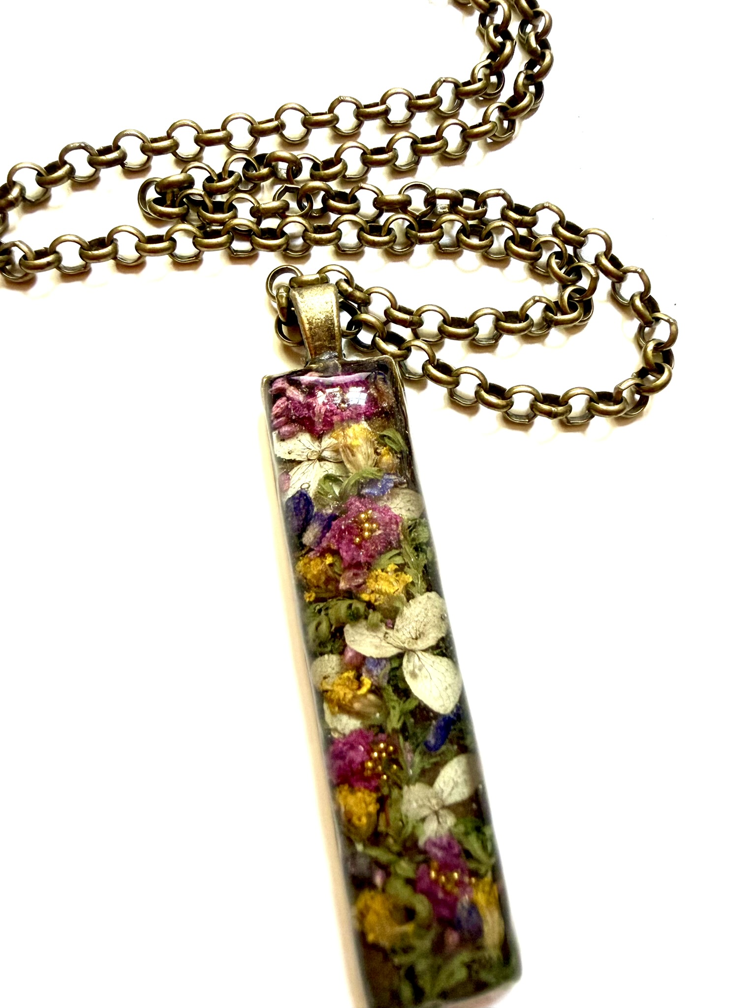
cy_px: 504
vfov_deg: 71.6
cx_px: 378
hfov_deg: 56.8
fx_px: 699
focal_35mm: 24
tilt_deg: -75.0
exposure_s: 1/120
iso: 160
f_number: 2.2
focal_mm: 2.22
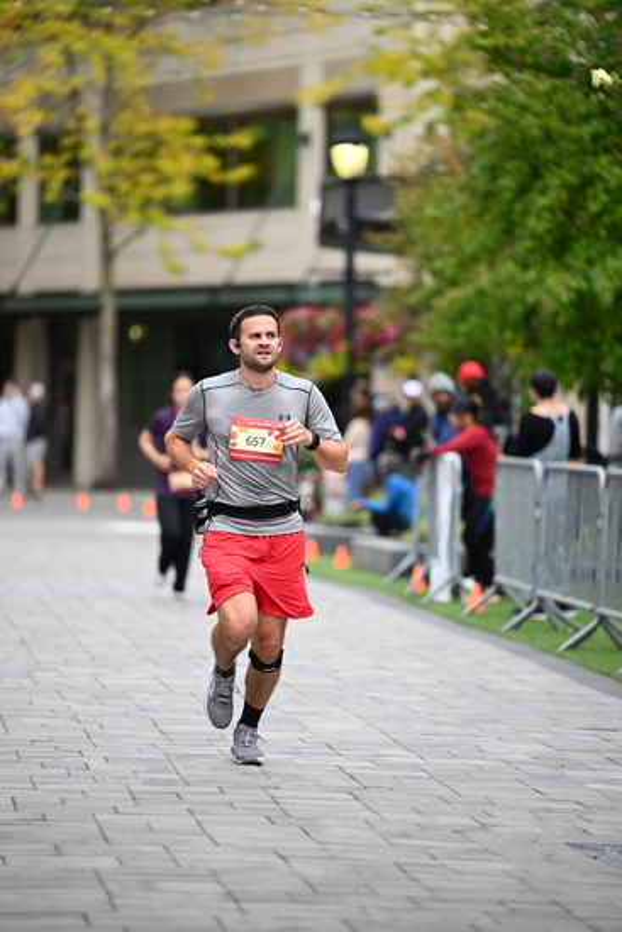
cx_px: 311
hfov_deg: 7.9
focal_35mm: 175
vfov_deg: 11.7
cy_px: 466
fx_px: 4532
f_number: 2.8
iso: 640
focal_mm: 175
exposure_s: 1/2000
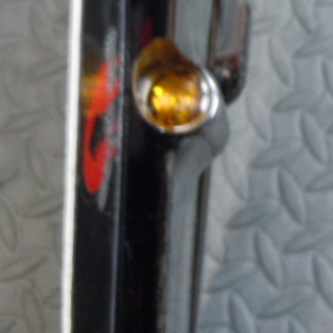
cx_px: 275
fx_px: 686
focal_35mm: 63
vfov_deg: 26.5
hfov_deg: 26.7
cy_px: 40
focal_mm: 5
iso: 400
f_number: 3.7
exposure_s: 1/5
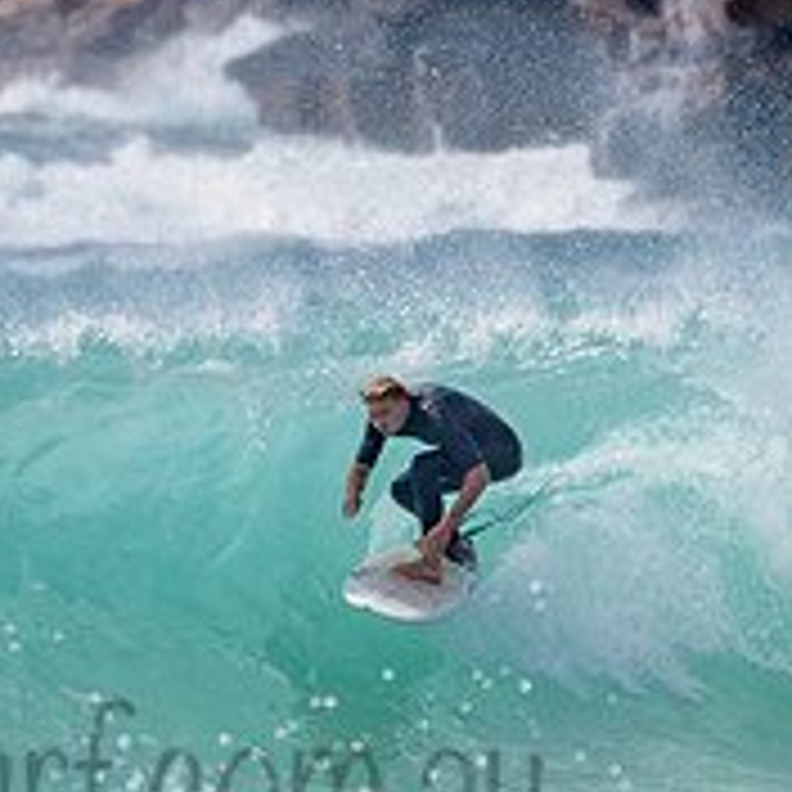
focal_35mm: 1713
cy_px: 536
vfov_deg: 1.0
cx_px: 349
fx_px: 44342
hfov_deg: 1.0
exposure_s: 1/2000
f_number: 5.6
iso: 90
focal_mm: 500
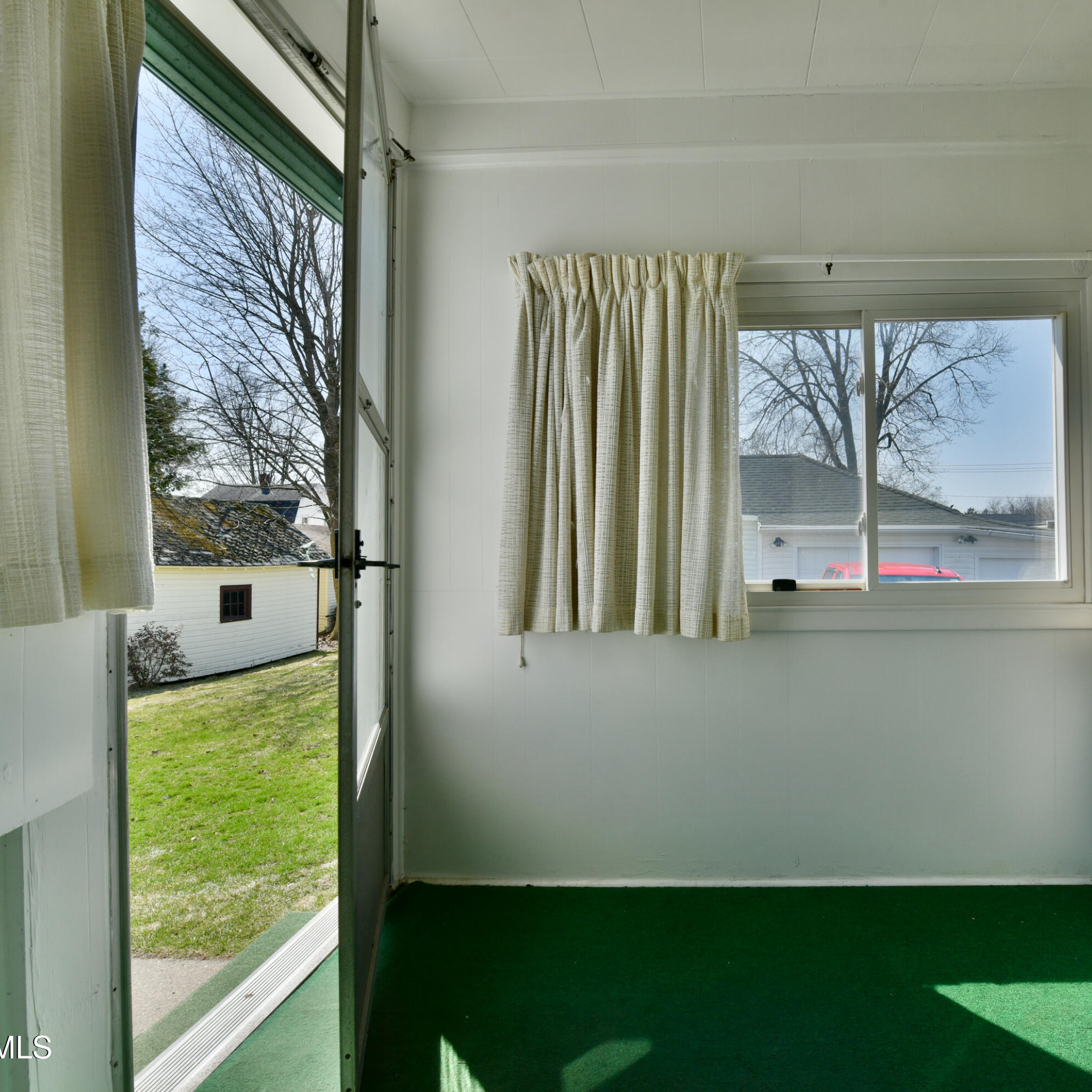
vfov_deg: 80.7
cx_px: 714
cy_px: 547
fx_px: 642
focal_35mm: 18
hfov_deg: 78.5
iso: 800
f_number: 11
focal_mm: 14
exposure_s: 1/1000
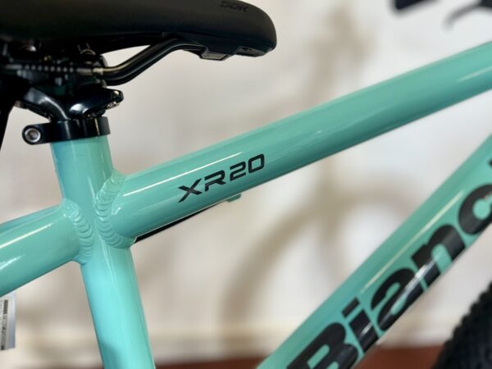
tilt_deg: -14.0
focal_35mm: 26
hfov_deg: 67.3
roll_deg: -11.2
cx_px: 246
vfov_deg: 53.1
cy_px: 184
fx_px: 370
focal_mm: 5.1
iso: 100
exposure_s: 1/100
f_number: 1.6
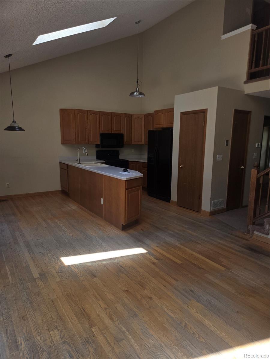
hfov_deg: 58.9
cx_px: 135
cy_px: 180
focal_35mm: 23
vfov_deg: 73.9
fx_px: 239
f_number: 1.8
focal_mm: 5.4
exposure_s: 1/172
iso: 25
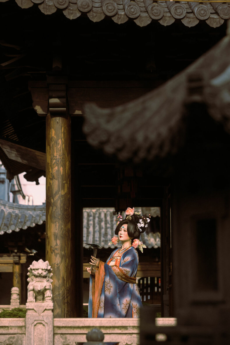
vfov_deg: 19.1
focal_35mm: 107
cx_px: 115
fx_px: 1025
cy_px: 172
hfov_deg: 12.8
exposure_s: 1/2500
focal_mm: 108
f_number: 4.5
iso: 320
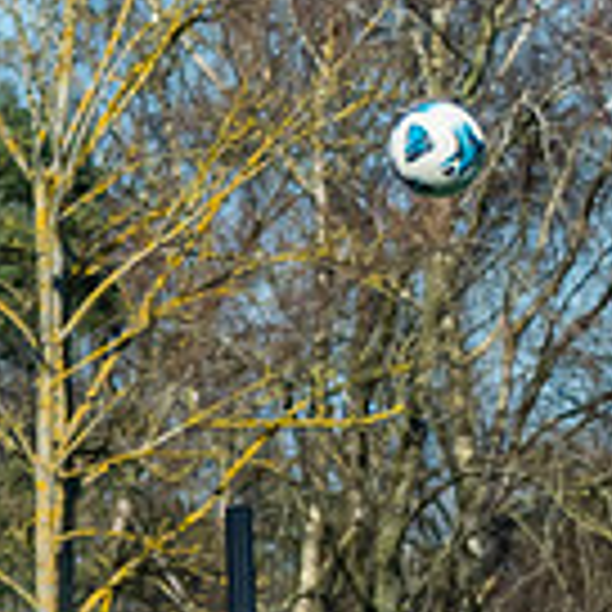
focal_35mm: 802
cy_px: 1771
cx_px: 362
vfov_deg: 2.2
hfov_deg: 2.2
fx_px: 16042
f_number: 5
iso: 400
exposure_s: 1/3200
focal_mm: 100
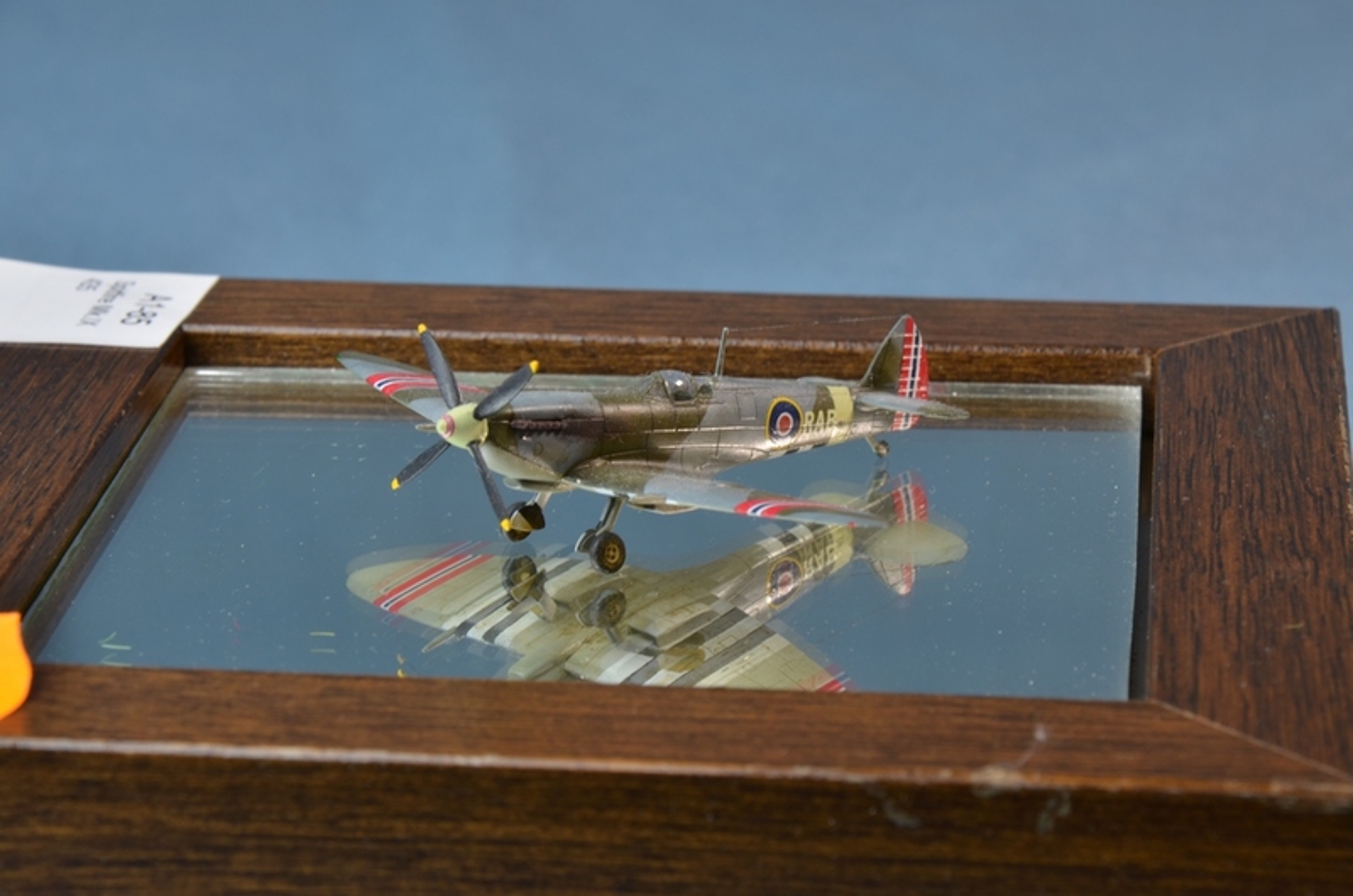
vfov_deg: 8.7
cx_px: 676
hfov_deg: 13.1
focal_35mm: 158
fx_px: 5908
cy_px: 448
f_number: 18
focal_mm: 105
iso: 200
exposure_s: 1/4
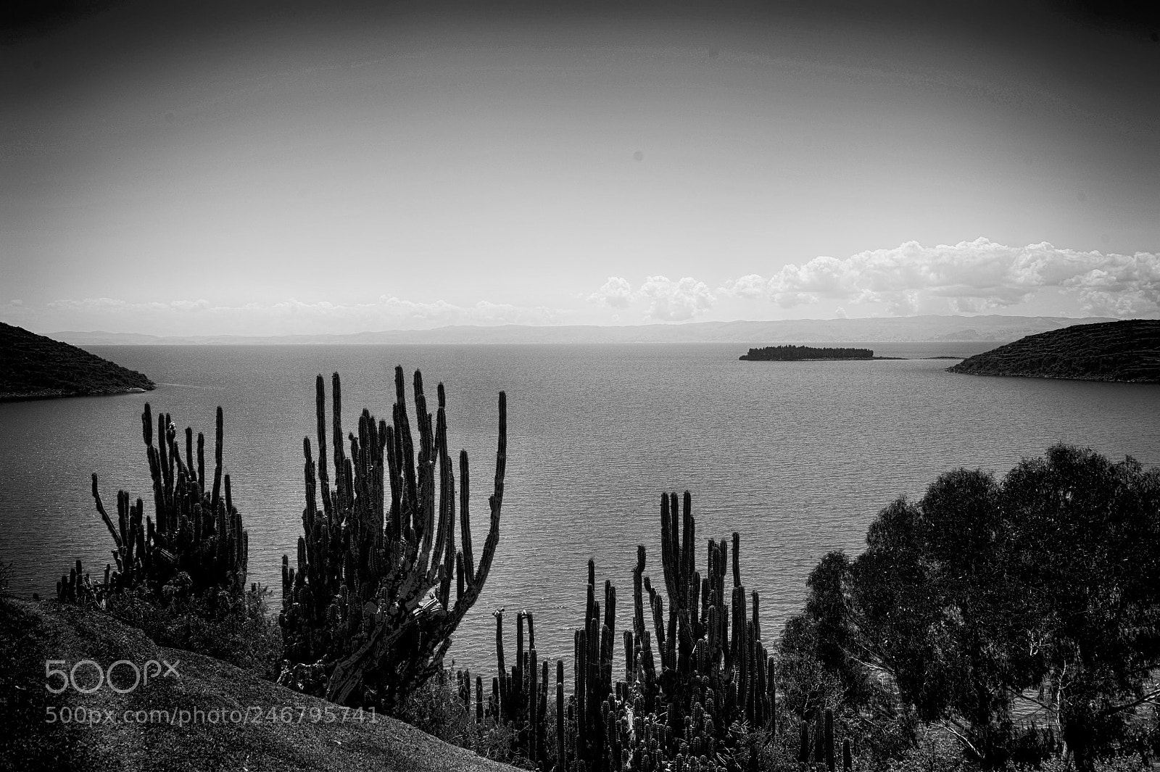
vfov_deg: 41.1
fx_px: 1031
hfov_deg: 58.7
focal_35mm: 32
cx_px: 580
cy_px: 386
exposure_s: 1/800
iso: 250
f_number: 8
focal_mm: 32
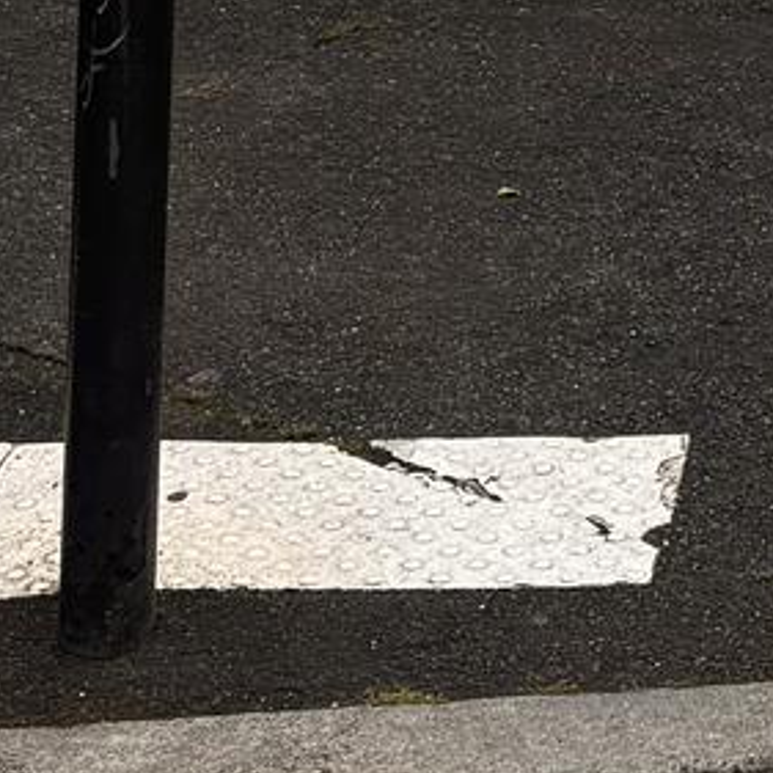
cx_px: 1598
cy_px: -779
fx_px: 3663
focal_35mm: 145
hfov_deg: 10.9
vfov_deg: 11.0
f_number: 1.78
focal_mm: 6.76
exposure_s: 1/2959
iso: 80
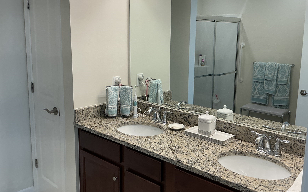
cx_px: 164
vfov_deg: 35.3
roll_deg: -0.5
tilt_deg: -12.3
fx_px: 302
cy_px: 81
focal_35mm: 36
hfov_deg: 54.0
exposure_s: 1/120
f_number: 1.8
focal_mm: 3
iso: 50
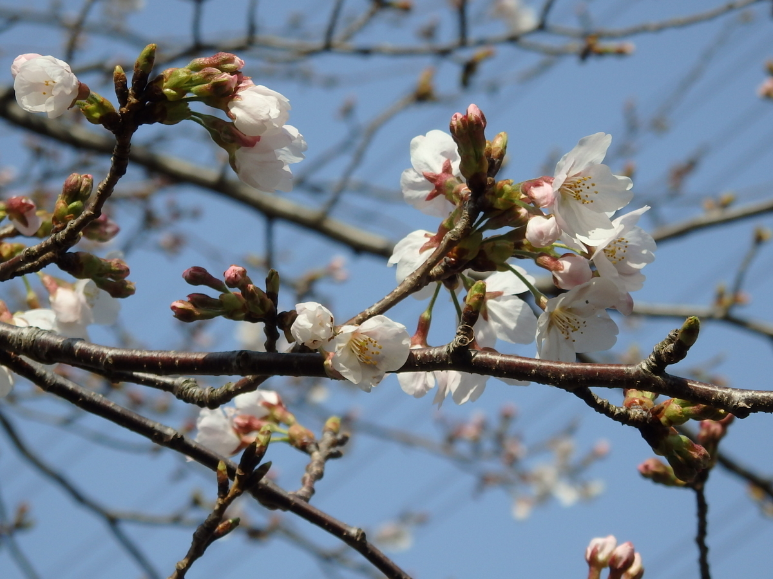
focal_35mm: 154
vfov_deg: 9.6
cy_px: 290
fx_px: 3439
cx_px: 386
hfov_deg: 12.8
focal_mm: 27.5
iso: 125
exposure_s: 1/640
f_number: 5.5
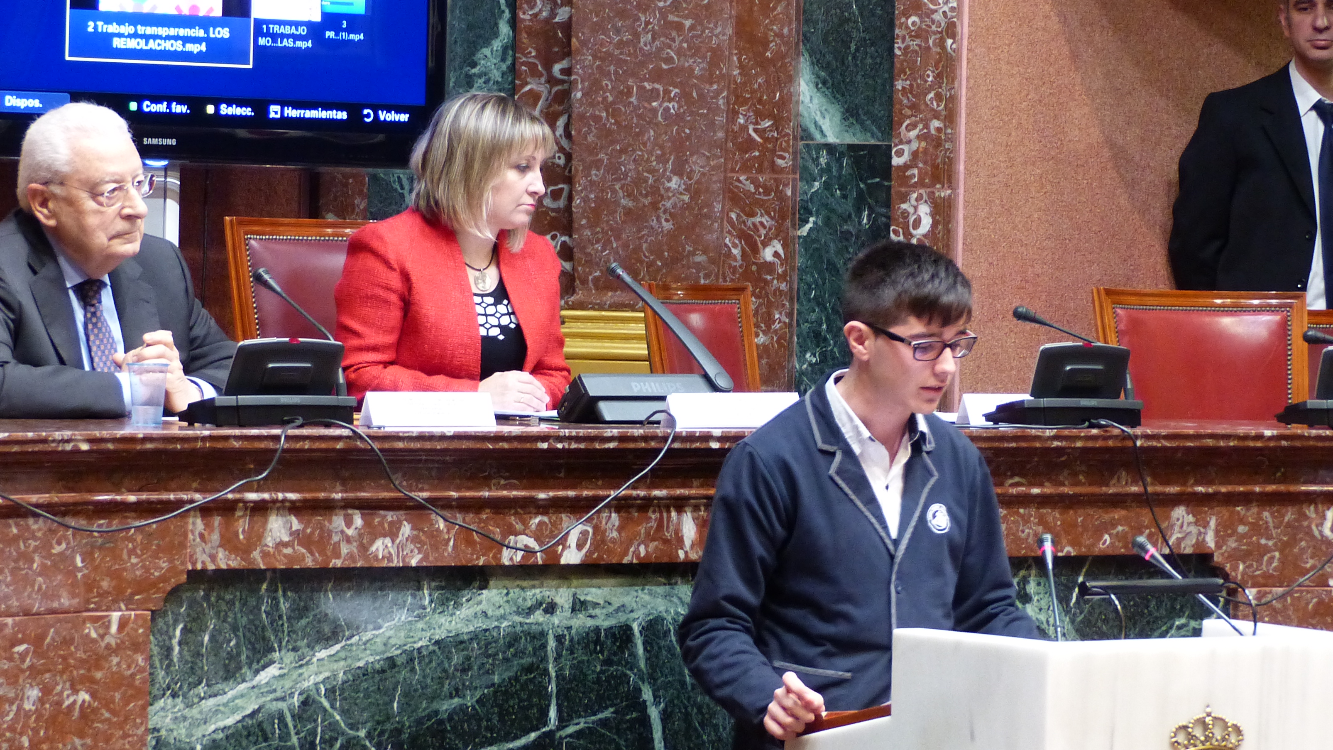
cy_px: 287
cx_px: 734
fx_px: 5372
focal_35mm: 152
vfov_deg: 8.0
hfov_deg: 14.1
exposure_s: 1/20
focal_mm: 20.1
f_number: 2.8
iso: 400
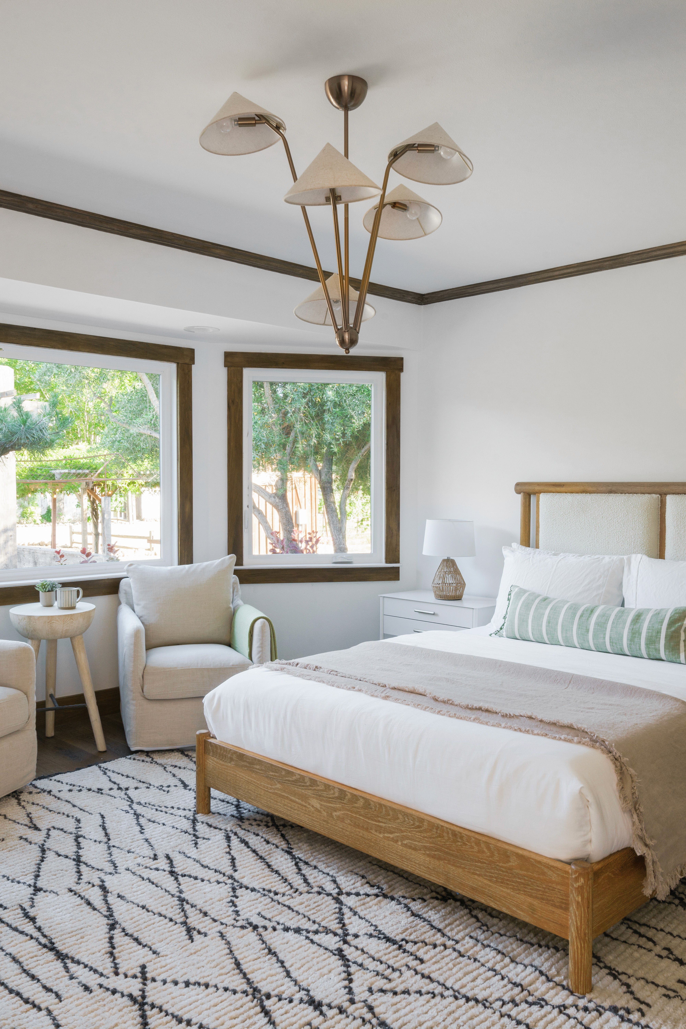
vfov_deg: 63.7
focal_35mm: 29
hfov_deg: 45.0
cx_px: 343
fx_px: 829
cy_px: 514
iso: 250
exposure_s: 1/5
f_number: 13
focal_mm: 29
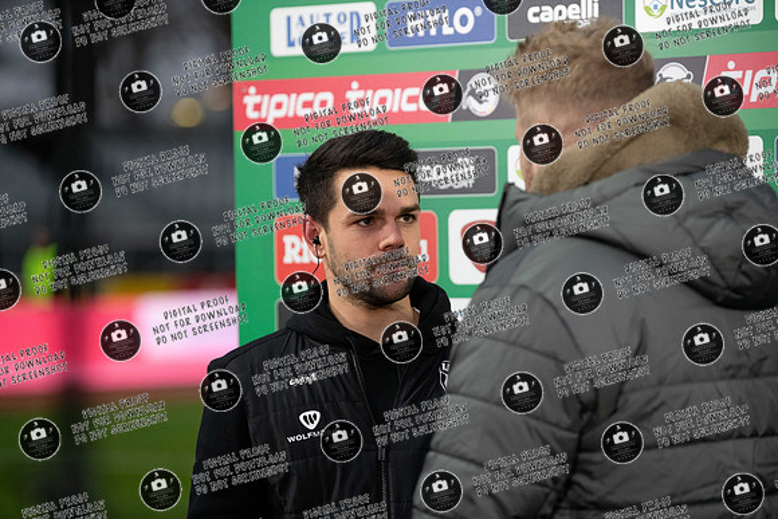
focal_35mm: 165
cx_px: 389
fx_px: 3567
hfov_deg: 12.4
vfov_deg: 8.3
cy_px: 260
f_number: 3.5
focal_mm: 165
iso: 3200
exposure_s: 1/1600
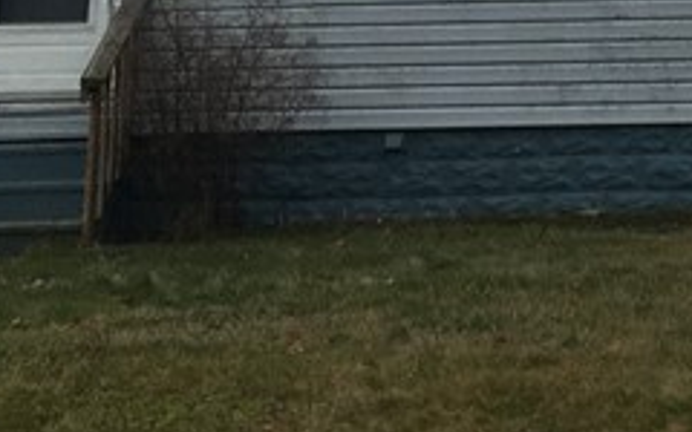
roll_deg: +0.0
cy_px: -582
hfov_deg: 15.1
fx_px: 2471
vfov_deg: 9.1
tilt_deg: +14.0
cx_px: 931
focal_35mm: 131
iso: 25
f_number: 2.2
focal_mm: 4.15
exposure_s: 1/1479
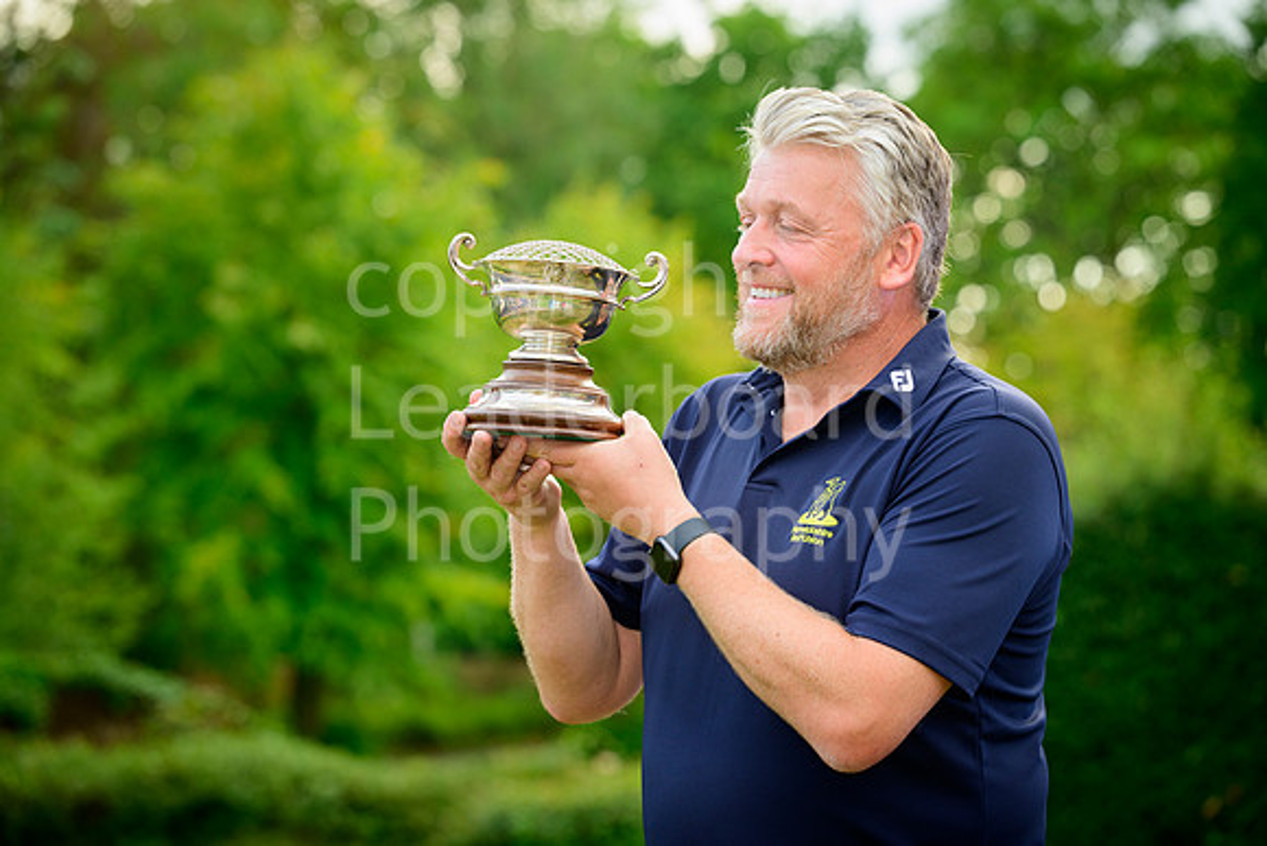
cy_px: 423
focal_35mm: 110
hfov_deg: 18.6
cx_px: 634
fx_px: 3872
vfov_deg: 12.5
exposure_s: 1/250
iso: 200
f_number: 4
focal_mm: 110
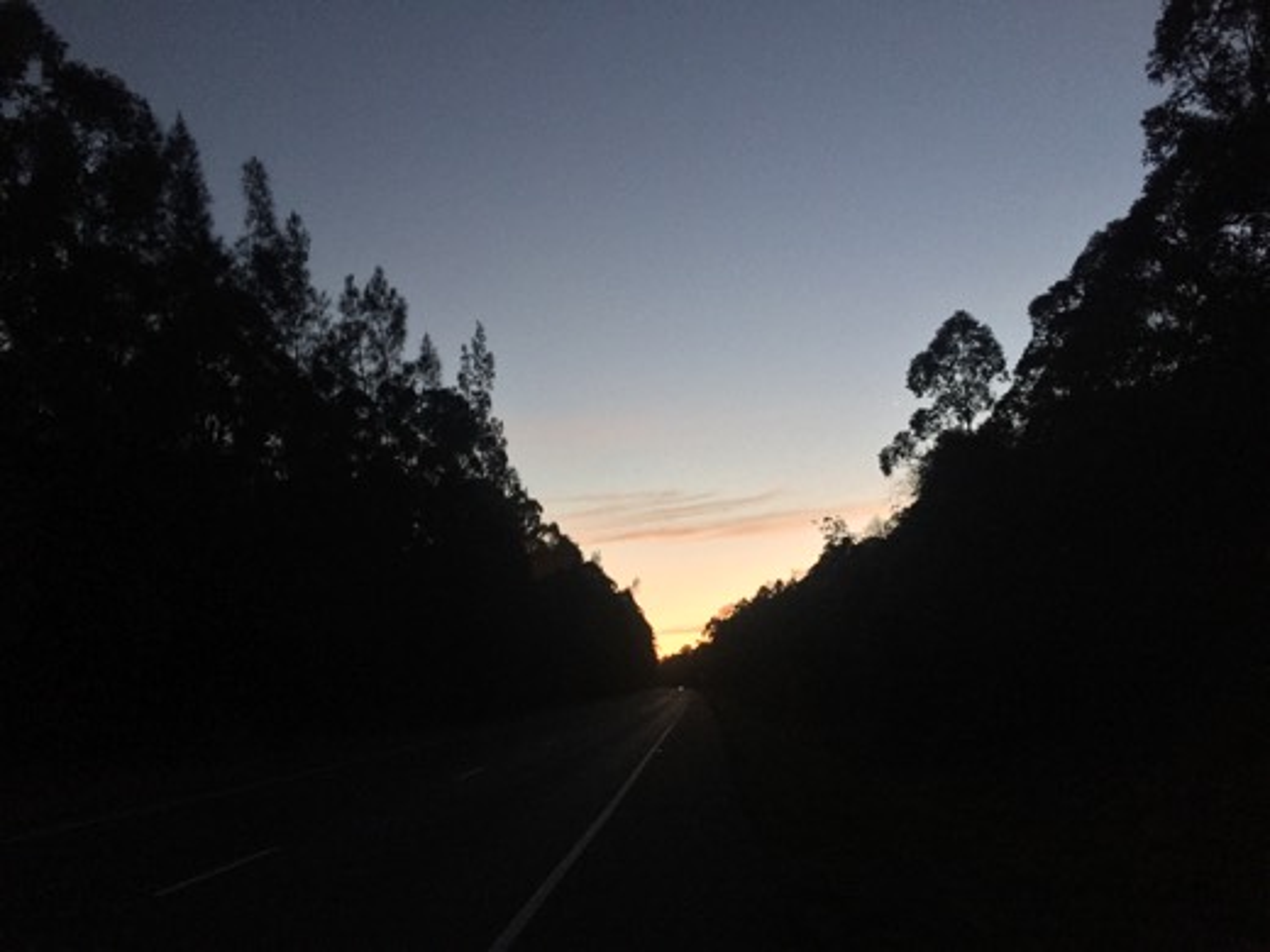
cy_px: 476
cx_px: 635
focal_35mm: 29
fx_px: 1064
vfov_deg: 48.2
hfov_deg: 61.7
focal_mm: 4.15
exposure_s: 1/15
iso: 250
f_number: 2.2
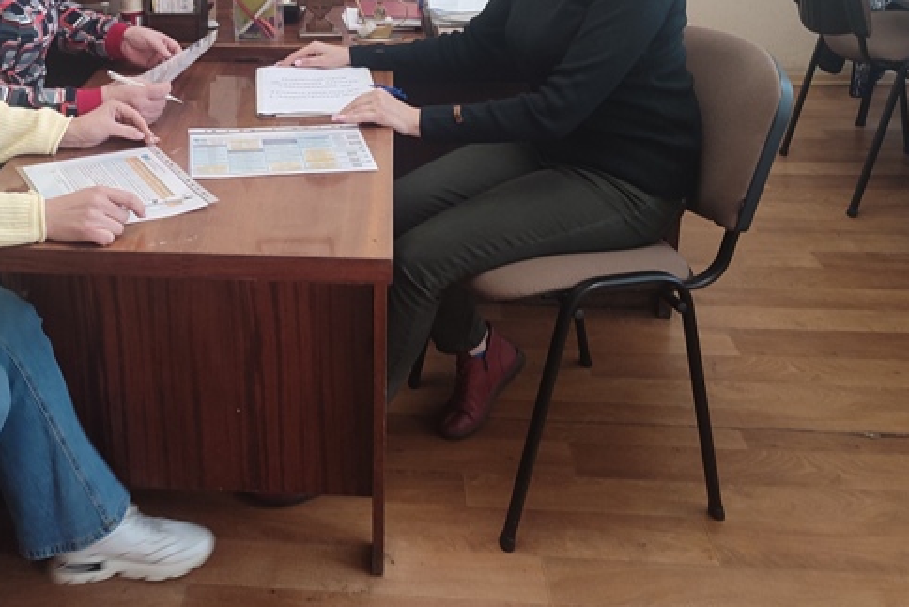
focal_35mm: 43
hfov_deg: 44.4
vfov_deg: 29.9
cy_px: 64
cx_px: 265
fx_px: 1086
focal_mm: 6.04
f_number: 1.9
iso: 612
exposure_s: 1/25
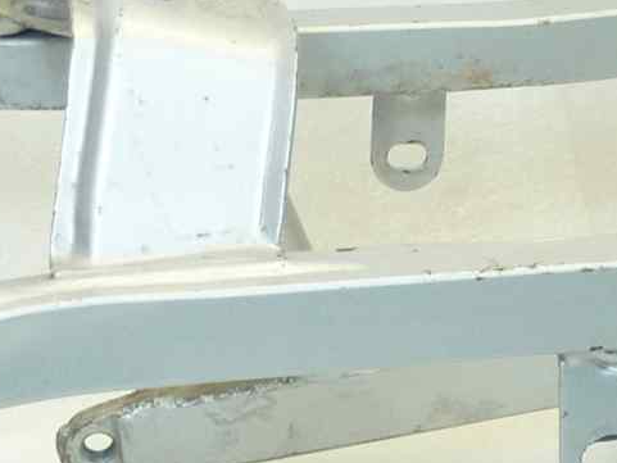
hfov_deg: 14.8
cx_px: 472
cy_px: 449
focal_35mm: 133
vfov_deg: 11.1
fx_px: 2371
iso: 80
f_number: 3.3
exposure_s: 1/25
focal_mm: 4.1
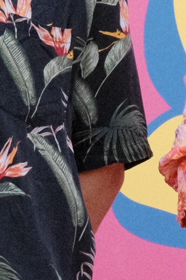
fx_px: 4977
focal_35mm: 642
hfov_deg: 2.1
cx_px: 375
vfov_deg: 3.2
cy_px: -11
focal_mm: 80
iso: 6400
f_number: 6.4
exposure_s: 1/1000
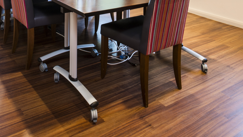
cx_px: 98
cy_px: -34
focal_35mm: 40
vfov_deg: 26.0
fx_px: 258
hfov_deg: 50.2
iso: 160
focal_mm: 17
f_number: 16
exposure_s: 1
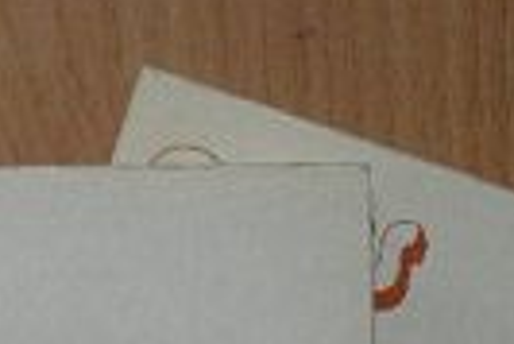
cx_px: 151
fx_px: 2930
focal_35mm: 205
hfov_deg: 10.0
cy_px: 543
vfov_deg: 6.6
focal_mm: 9.7
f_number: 3.5
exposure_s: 1/56
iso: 100
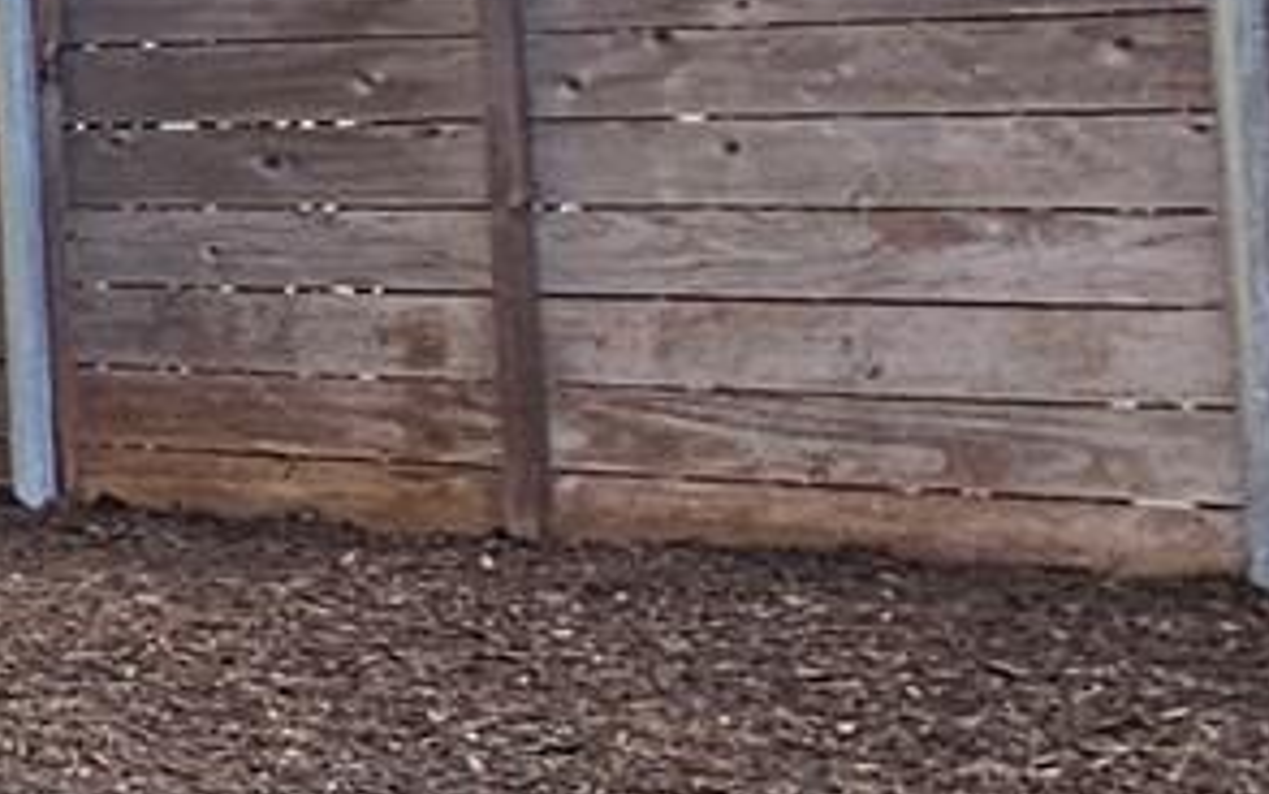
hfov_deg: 10.5
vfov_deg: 13.5
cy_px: 69
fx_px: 3321
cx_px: -2857
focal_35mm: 96
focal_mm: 2.2
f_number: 2.2
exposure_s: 1/120
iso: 50
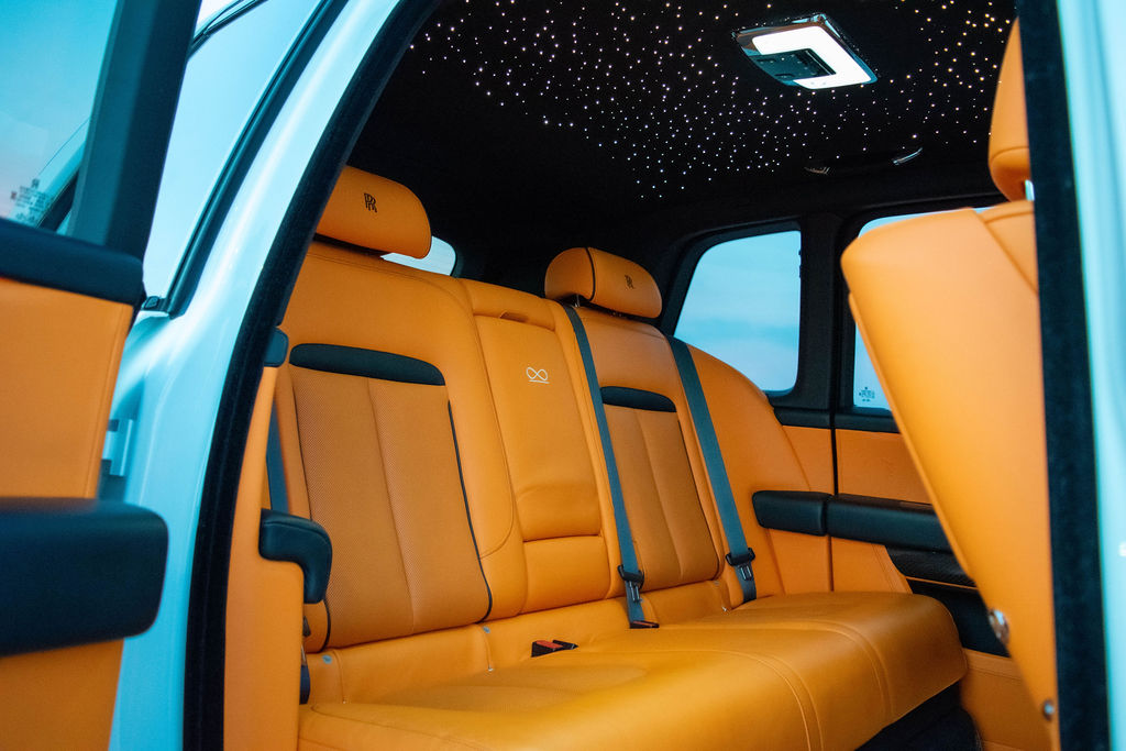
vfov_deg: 47.9
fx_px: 845
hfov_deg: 67.4
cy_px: 376
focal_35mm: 27
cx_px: 563
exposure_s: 1/60
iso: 3200
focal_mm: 18
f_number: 3.5
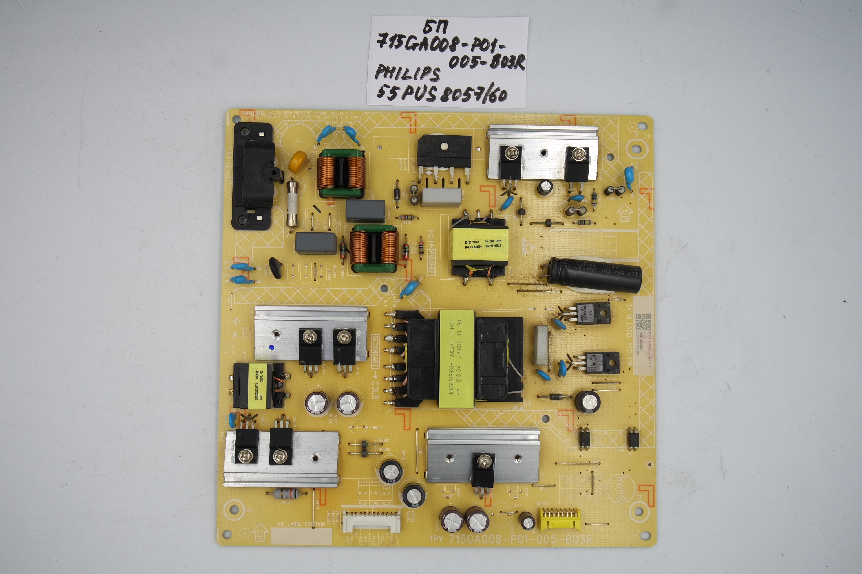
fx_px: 1030
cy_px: 287
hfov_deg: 45.4
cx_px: 431
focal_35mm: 43
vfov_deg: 31.2
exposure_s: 1/125
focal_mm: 16
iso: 160
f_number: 5.6
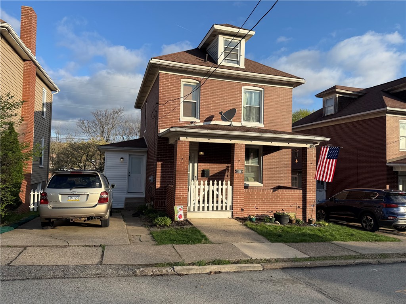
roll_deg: -1.6
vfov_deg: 56.8
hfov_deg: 71.6
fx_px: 281
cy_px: 152
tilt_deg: +2.5
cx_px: 203
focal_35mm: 24
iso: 80
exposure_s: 1/2907
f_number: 1.78
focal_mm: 6.76
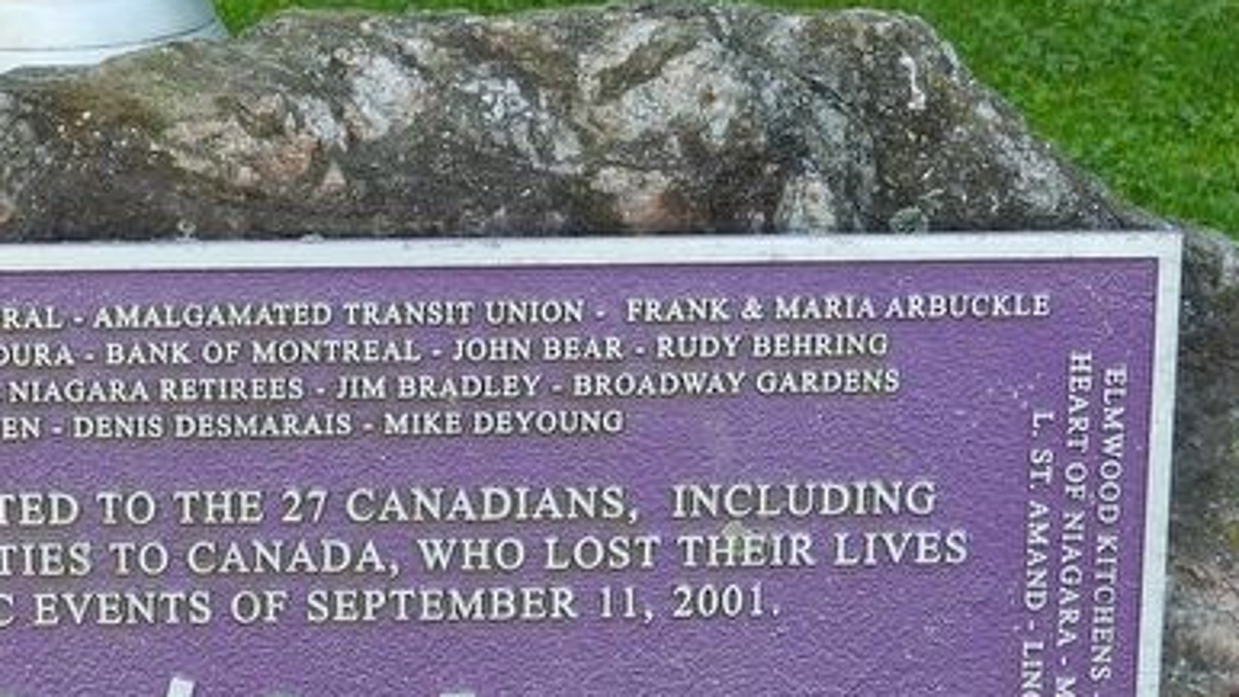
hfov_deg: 20.0
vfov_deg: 11.2
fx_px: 3482
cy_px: 797
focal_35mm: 106
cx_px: 254
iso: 100
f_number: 3.2
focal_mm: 8.5
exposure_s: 1/80
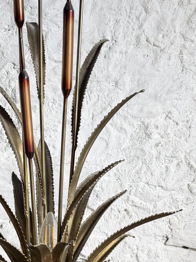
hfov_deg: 16.3
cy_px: 179
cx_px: 56
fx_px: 680
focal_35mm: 90
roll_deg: +0.0
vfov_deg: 21.7
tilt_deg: -8.0
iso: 64
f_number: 1.78
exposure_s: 1/121
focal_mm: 6.76
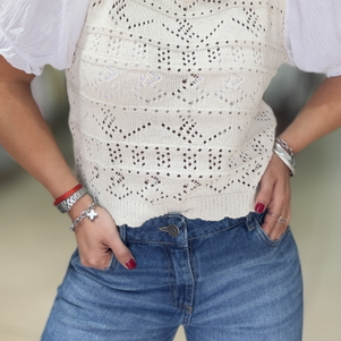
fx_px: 524
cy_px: 123
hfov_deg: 36.0
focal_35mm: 47
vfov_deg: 35.8
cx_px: 181
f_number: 1.9
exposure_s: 1/100
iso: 80
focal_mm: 2.71
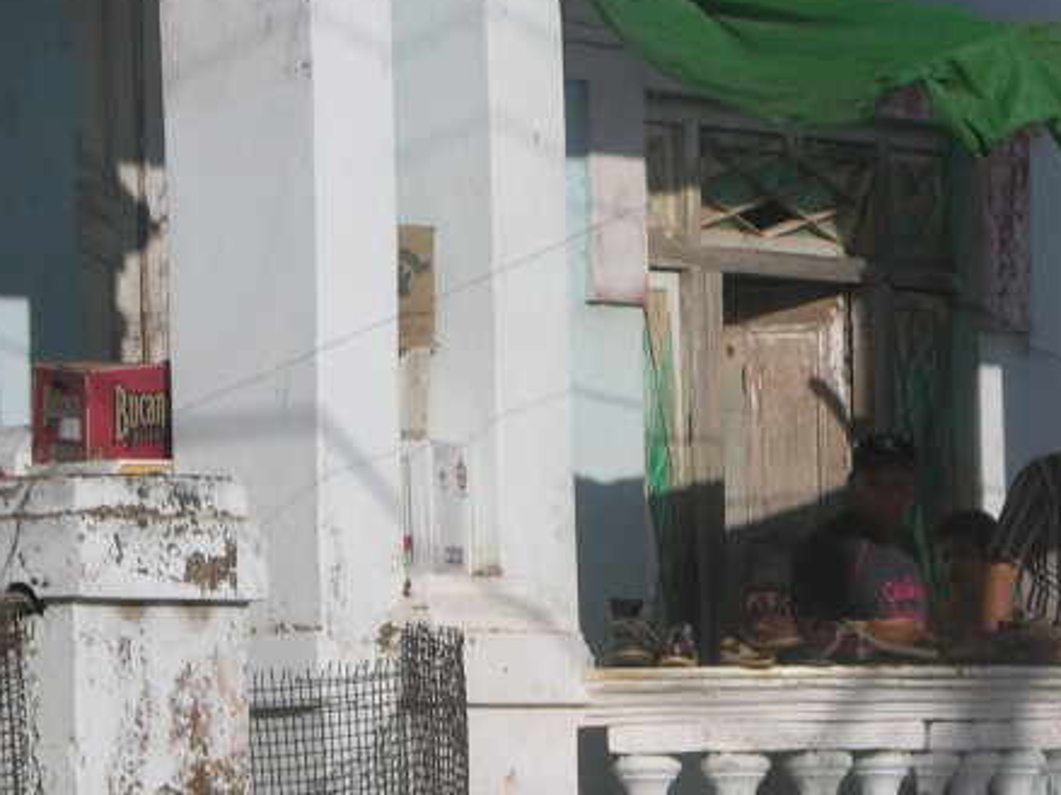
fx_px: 8580
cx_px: 566
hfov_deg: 7.1
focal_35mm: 280
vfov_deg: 5.3
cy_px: 602
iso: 50
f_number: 6.7
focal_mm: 29.5
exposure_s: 1/420
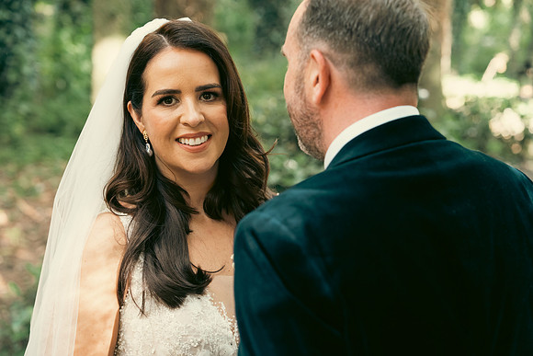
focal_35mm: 70
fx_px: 1037
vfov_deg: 19.5
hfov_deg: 28.8
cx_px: 266
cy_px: 178
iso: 2000
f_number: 3.5
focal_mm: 70
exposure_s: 1/250
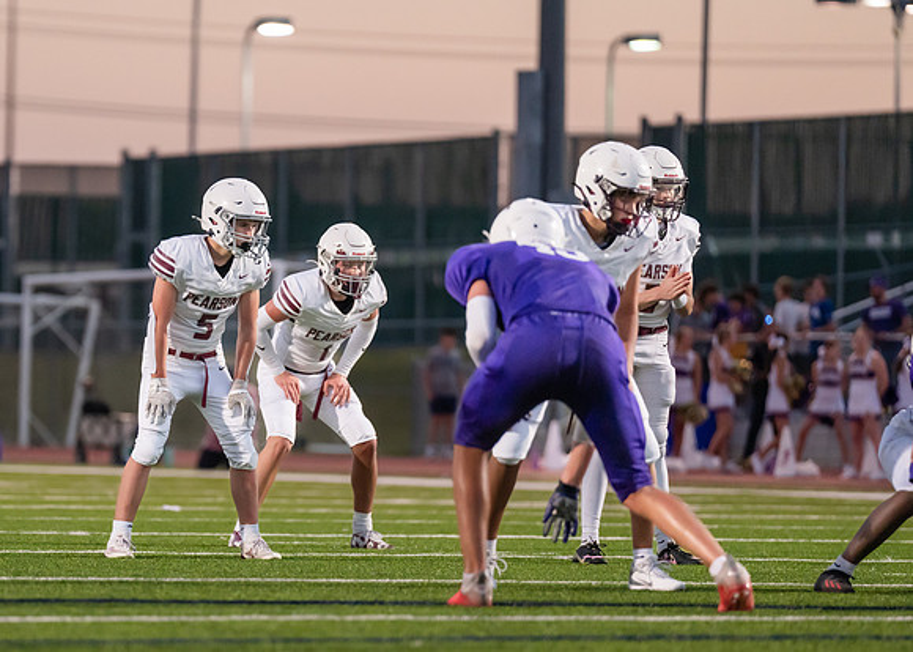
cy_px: 401
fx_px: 7985
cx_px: 215
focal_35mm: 308
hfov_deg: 6.5
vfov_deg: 4.7
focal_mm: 200
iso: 3200
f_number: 2.8
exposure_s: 1/1250
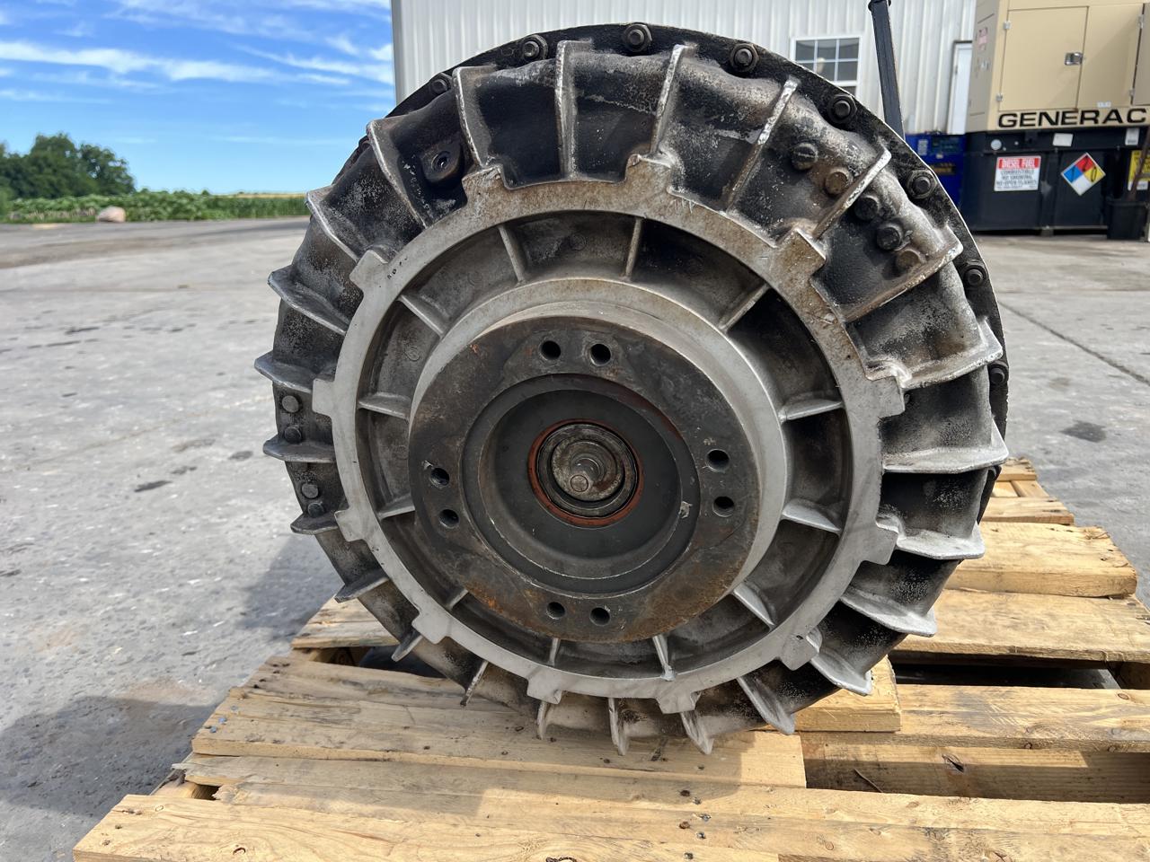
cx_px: 575
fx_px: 864
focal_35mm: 26
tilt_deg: -14.8
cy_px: 431
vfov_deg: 53.1
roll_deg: -0.7
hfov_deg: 67.3
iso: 50
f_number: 1.5
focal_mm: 5.7
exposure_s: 1/1488
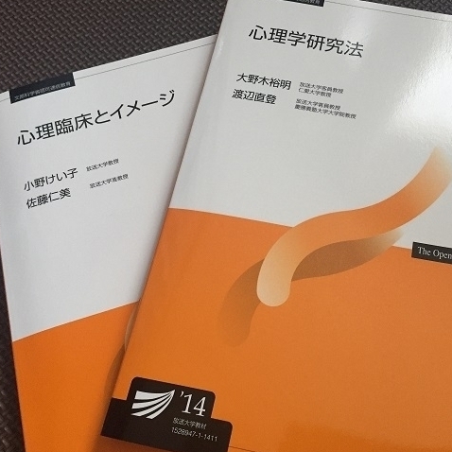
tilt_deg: -68.9
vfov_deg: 47.2
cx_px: 279
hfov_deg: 46.8
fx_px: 517
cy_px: 228
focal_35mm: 35
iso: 160
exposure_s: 1/30
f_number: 2.2
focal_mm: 4.15
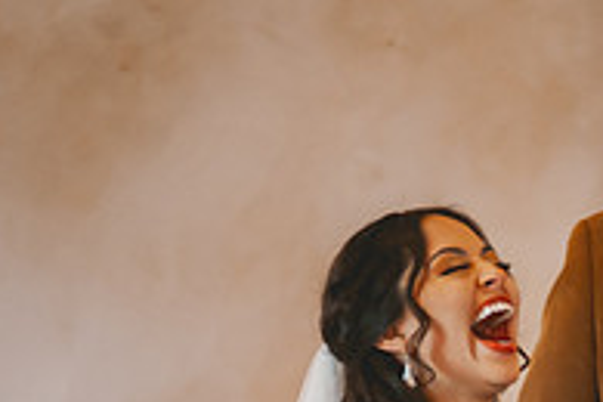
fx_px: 15794
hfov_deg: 2.2
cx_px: 609
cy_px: 527
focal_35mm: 943
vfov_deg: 1.5
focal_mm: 300
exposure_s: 1/80
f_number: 2.8
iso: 800
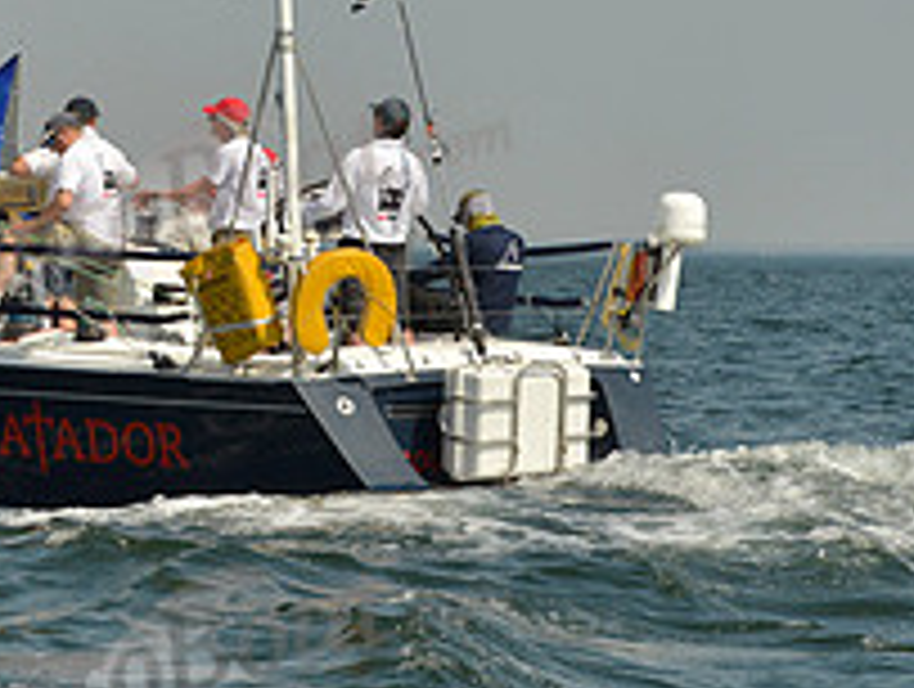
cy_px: 29
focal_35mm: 192
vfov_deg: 7.7
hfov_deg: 10.0
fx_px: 5079
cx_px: -351
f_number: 7.1
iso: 200
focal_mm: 70
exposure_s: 1/1250
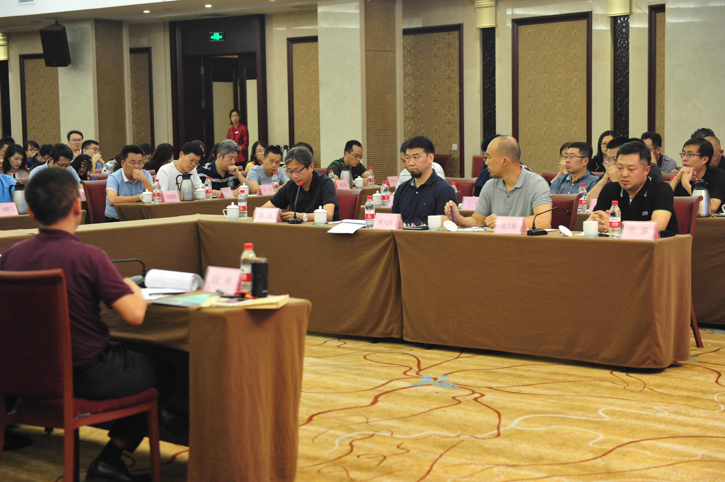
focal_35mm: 70
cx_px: 362
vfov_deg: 19.4
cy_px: 241
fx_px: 1409
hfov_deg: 28.9
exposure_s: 1/60
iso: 1250
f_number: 4
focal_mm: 70
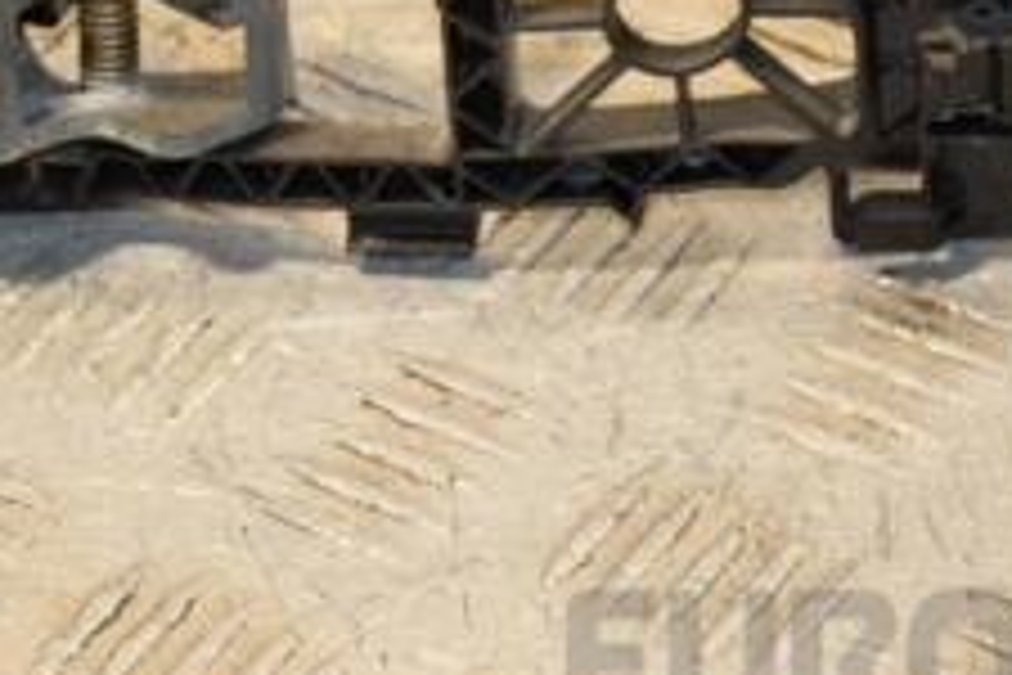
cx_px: 481
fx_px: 7421
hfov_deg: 7.8
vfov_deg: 5.2
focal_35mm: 264
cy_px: 58
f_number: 5.6
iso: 800
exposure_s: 1/200
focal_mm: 66
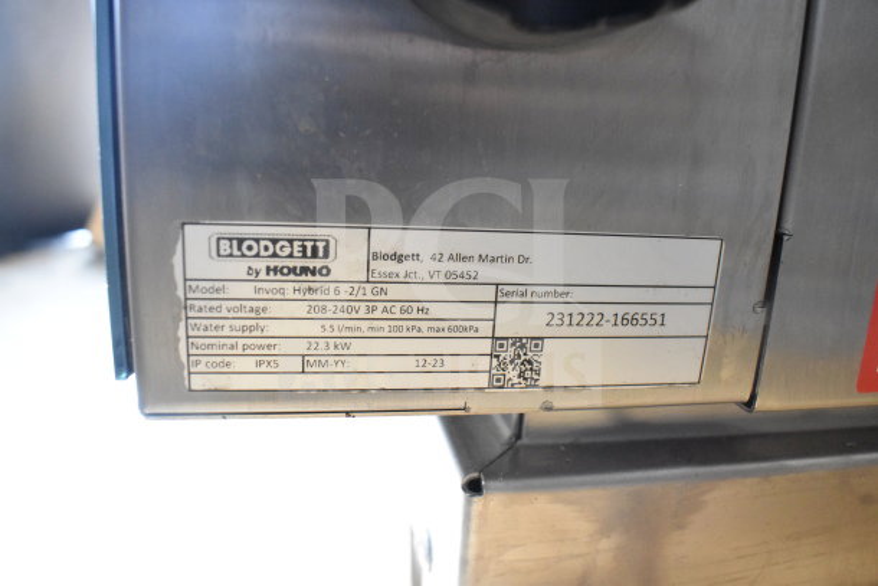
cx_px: 439
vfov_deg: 48.0
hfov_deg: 67.4
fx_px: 659
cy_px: 293
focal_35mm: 27
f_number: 5.6
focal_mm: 18
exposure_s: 1/125
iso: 6400
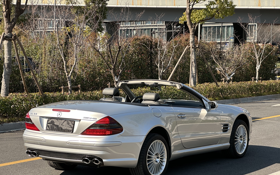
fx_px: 626
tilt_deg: -3.8
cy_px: 102
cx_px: 140
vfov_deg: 15.9
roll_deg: -0.2
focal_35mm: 82
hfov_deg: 25.2
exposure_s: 1/105
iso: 32
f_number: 2.8
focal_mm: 9
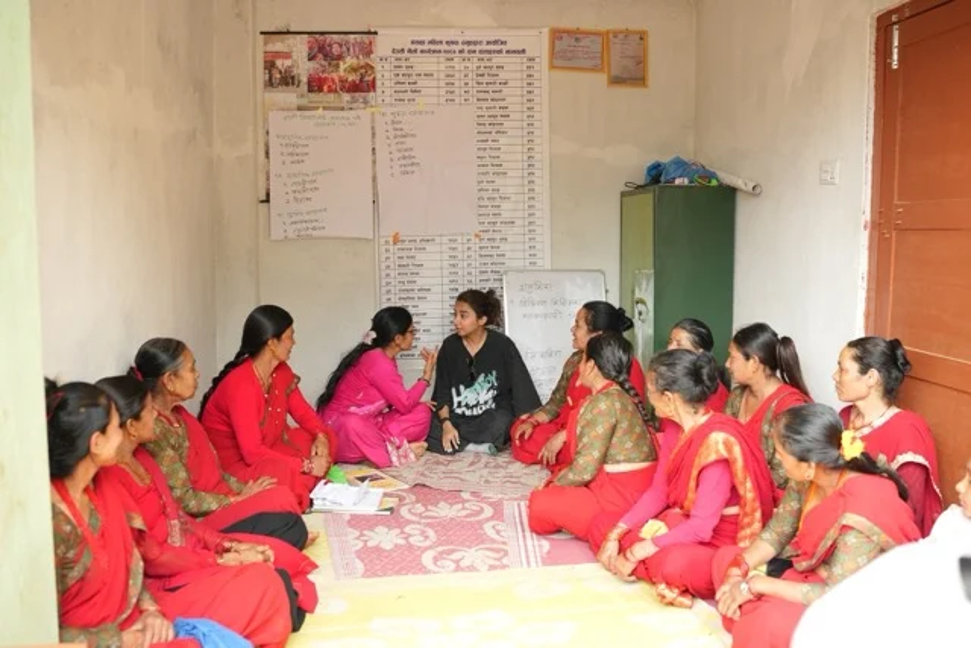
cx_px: 486
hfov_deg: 54.4
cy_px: 324
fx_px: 944
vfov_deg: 37.9
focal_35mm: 35
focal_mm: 35
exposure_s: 1/400
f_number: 2.8
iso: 500
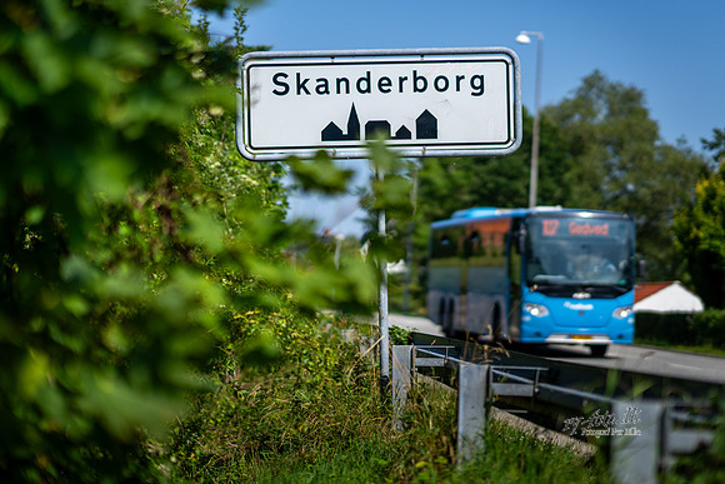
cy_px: 247
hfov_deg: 20.2
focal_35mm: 101
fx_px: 2039
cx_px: 402
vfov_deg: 13.5
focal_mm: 85
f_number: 1.4
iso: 50
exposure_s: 1/5000
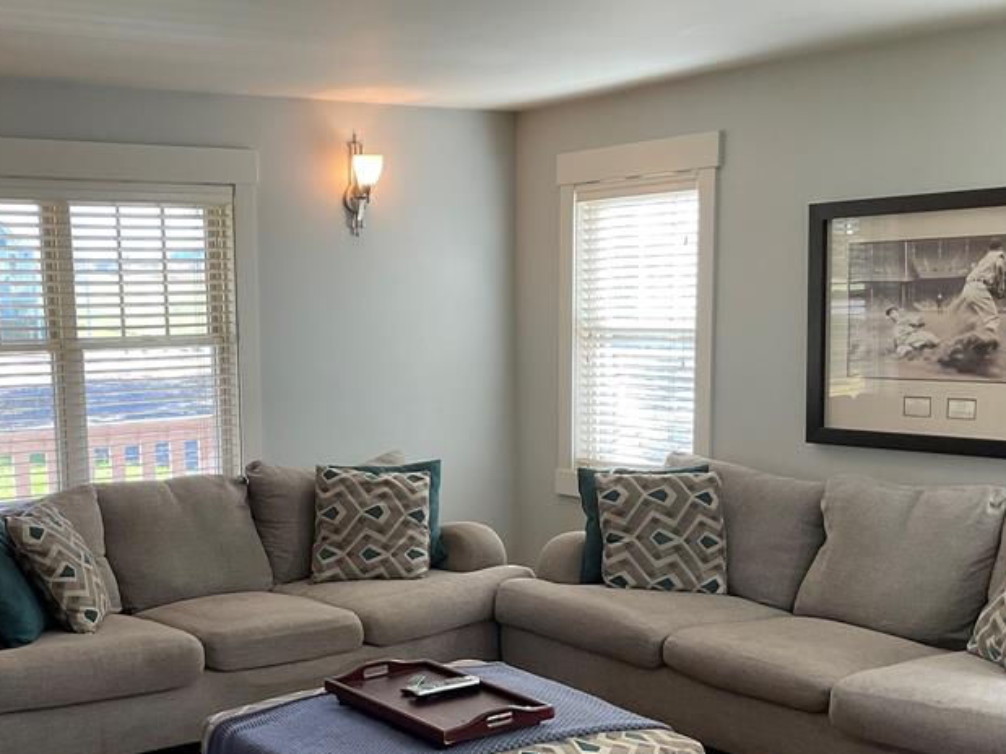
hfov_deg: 39.2
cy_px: 492
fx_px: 1395
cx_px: 327
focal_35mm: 48
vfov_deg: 30.1
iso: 50
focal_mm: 3
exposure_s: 1/60
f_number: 1.8
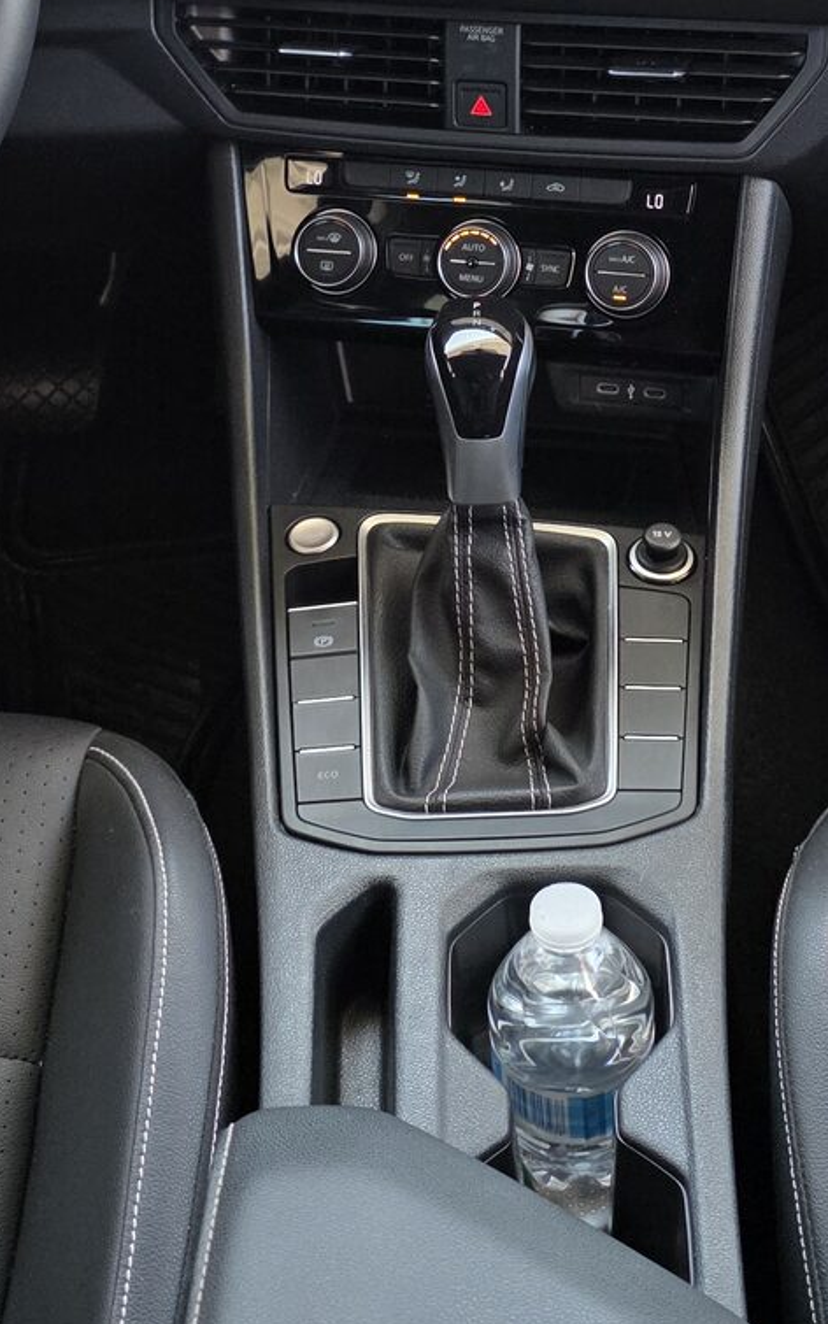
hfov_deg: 20.9
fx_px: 2238
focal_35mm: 62
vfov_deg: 31.6
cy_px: 168
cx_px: 495
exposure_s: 1/180
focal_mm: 6.3
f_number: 1.7
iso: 100
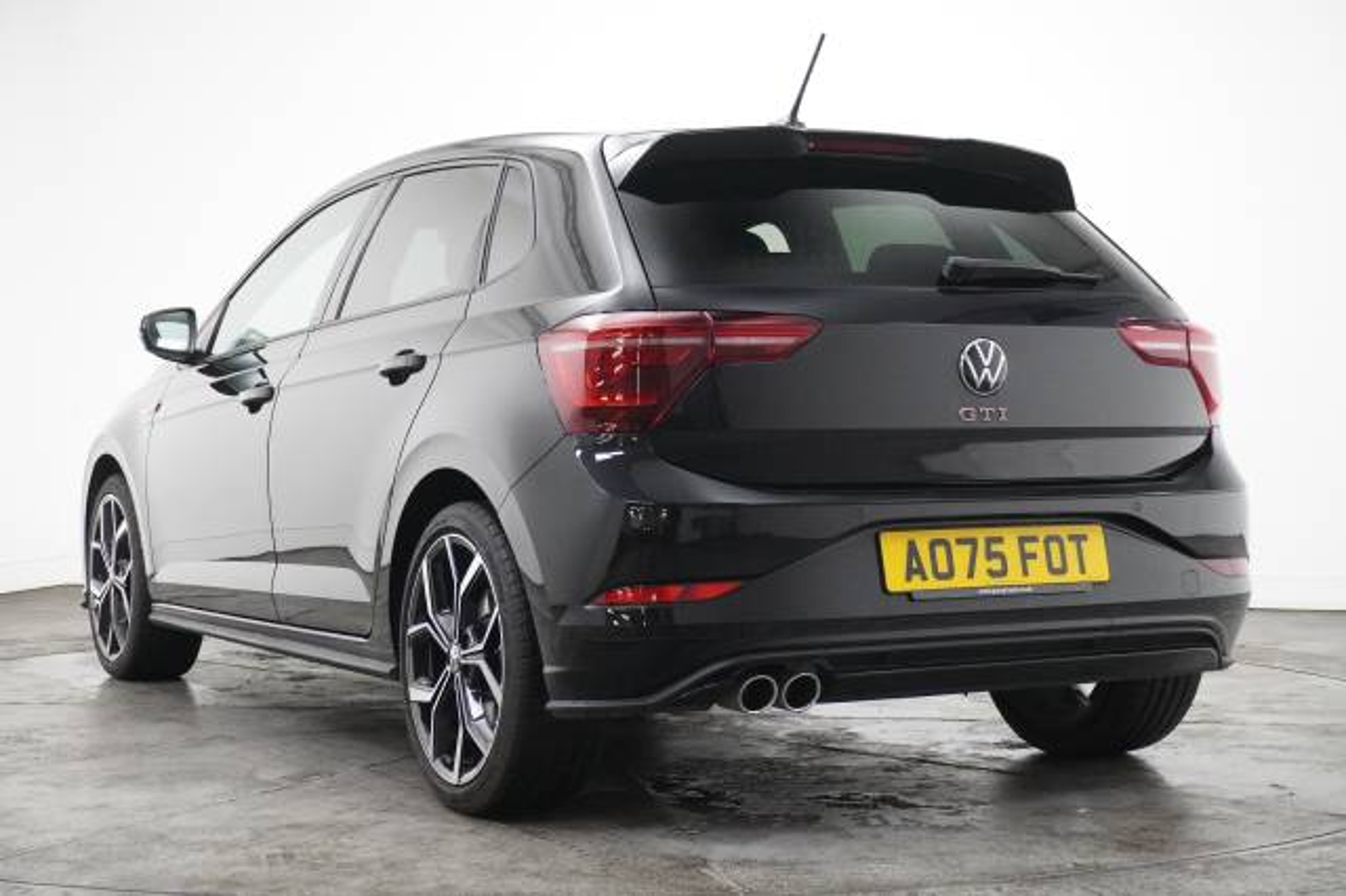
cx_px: 673
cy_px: 448
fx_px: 2242
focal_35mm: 60
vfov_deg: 22.6
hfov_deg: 33.4
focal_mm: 40
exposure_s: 1/125
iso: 6400
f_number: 5.6
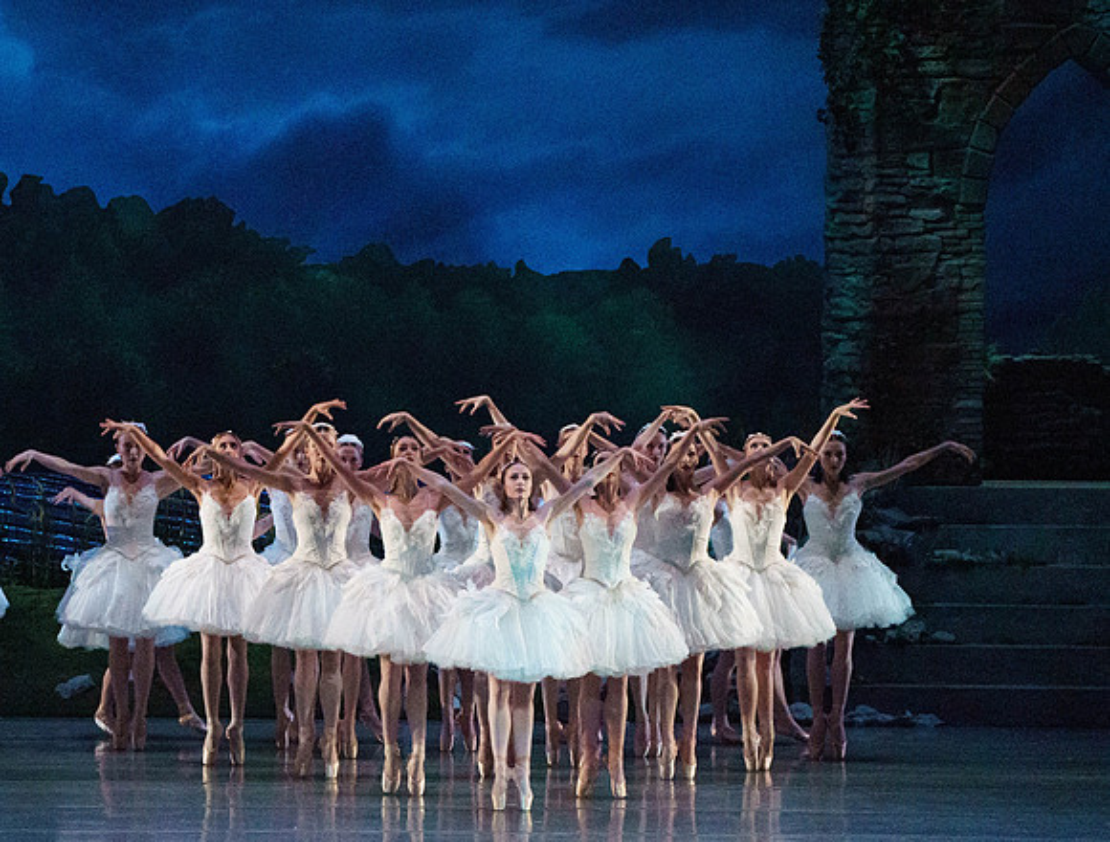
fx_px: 7992
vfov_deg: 6.0
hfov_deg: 7.9
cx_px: 303
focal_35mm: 248
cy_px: 455
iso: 8000
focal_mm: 177
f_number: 5.6
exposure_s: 1/250
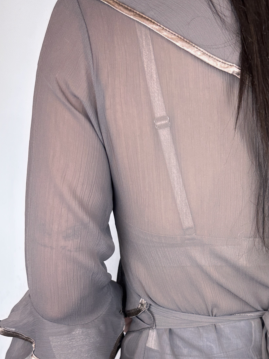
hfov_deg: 32.0
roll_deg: -0.7
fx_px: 456
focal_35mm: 44
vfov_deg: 41.9
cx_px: 214
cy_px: 260
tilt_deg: -14.7
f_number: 1.78
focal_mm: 6.86
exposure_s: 1/100
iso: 64
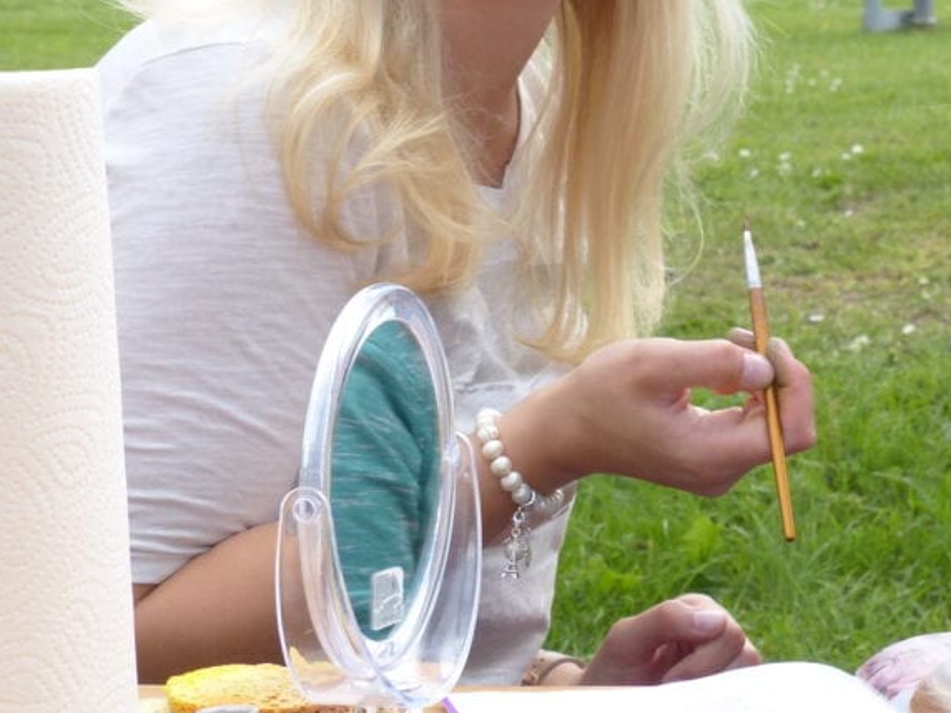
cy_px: 133
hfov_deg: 14.4
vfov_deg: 10.9
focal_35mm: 136
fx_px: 3736
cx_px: 805
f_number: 4
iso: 100
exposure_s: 1/320
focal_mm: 13
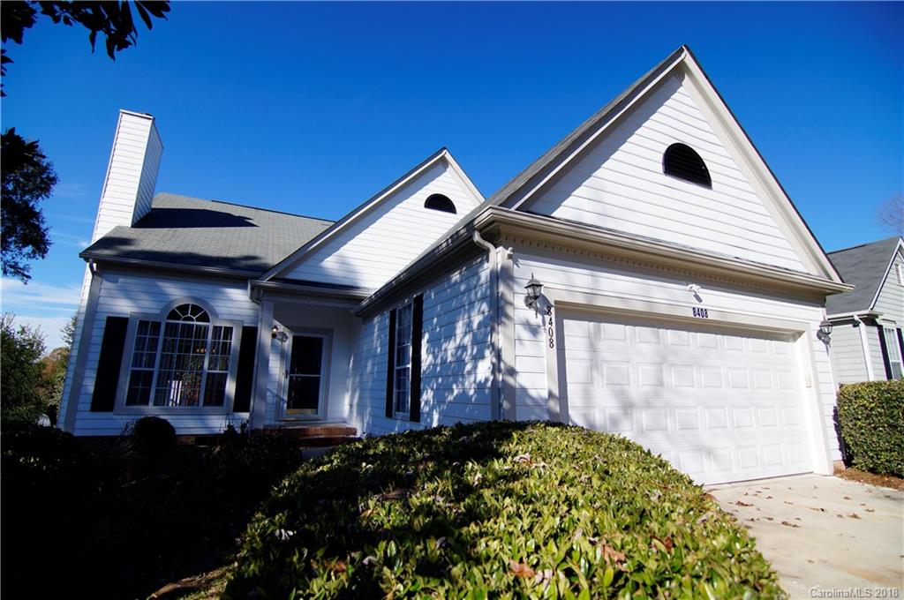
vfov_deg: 71.9
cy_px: 300
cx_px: 452
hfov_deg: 95.1
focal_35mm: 16
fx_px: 414
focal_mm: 11
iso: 100
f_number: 3.5
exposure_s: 1/1250
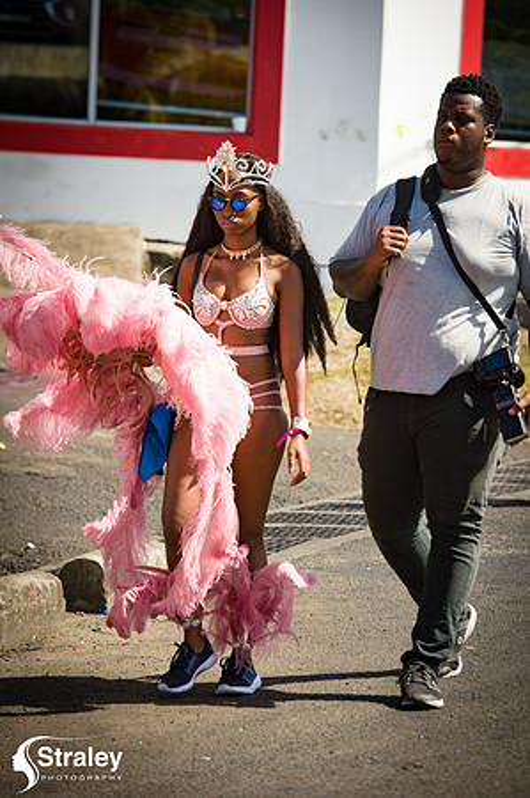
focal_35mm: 155
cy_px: 399
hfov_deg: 8.8
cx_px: 265
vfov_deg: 13.3
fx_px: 3431
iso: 100
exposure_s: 1/250
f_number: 7.1
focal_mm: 155
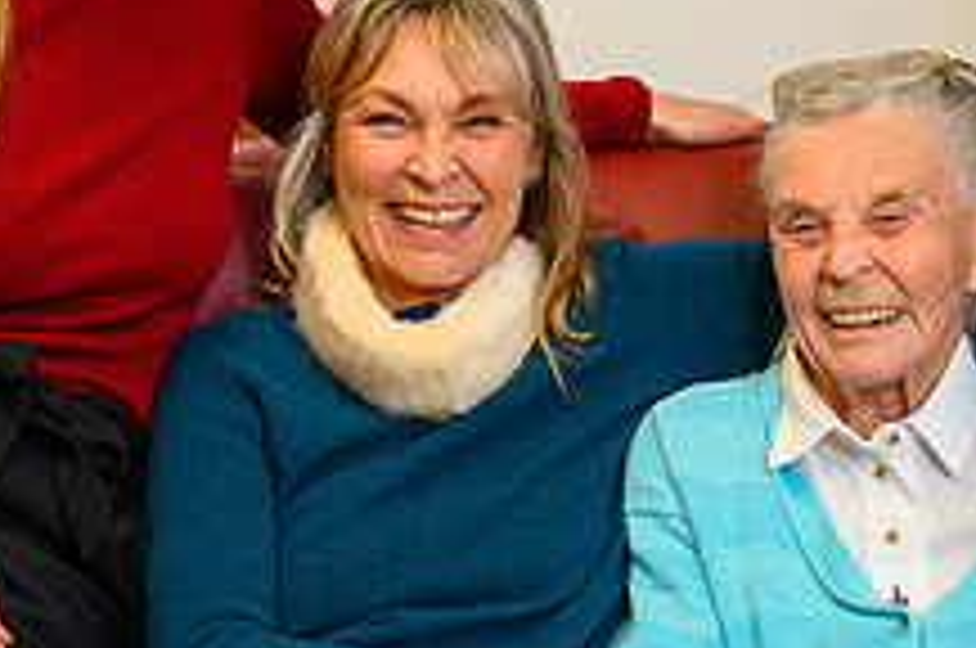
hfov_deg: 14.0
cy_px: 266
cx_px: 630
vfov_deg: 9.3
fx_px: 3979
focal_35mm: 147
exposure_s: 1/100
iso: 800
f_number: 4
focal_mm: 55
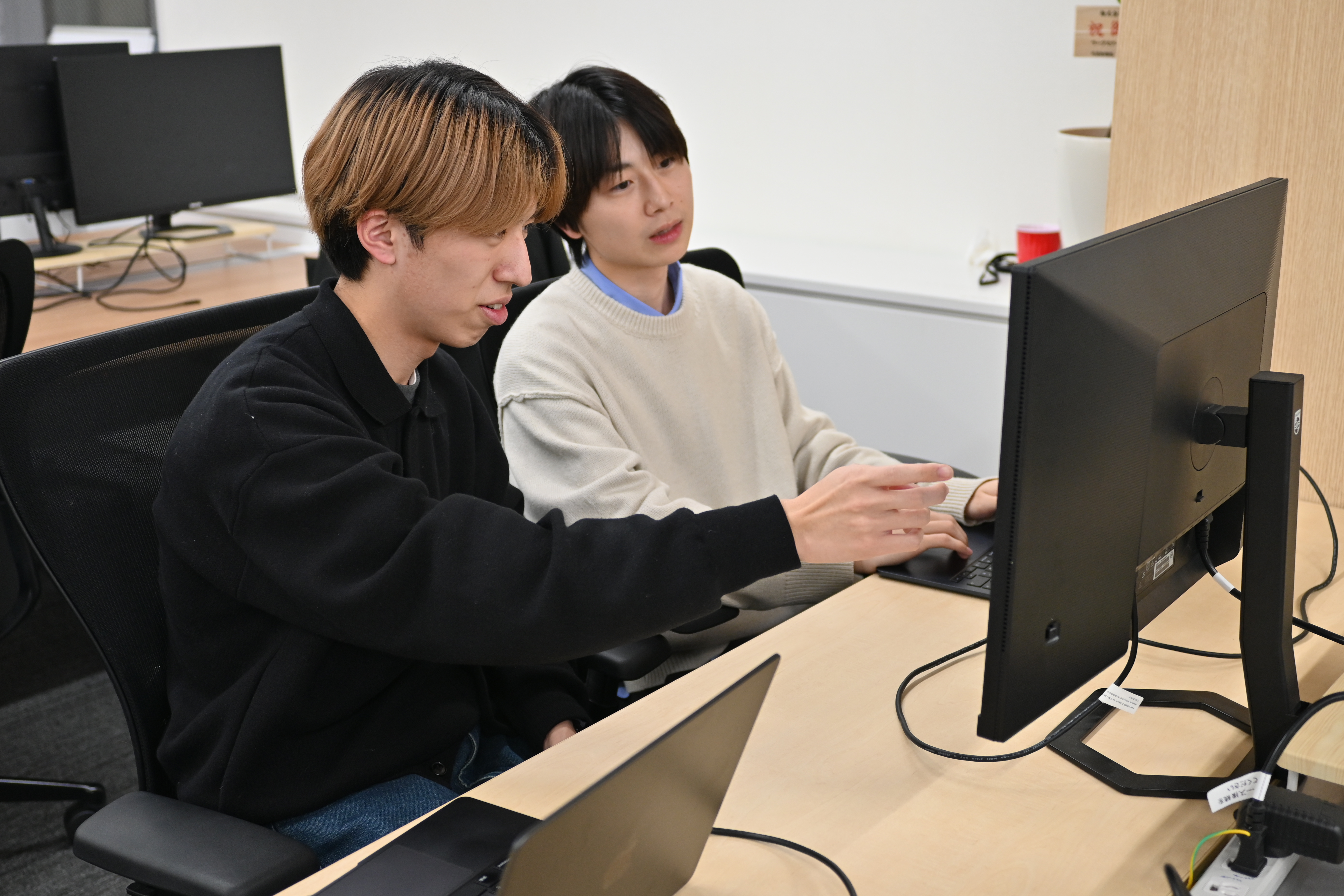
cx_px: 672
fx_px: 1568
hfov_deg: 46.4
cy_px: 448
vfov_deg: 31.9
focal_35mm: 42
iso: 400
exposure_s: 1/160
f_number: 2.8
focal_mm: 28
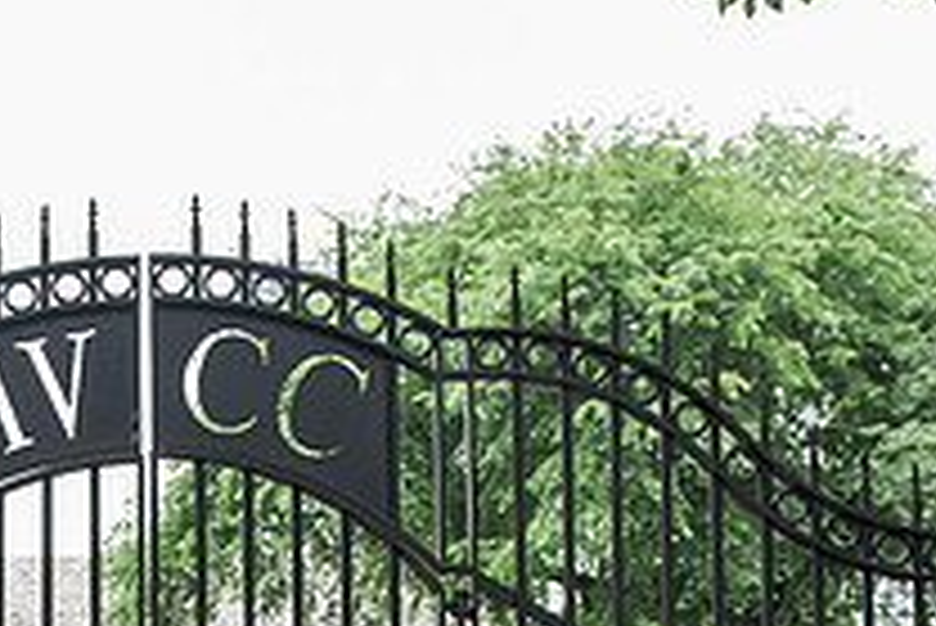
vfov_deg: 15.5
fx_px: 2185
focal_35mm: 84
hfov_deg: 23.4
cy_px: 801
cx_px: 51
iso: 800
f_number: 4
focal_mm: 29
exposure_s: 1/400
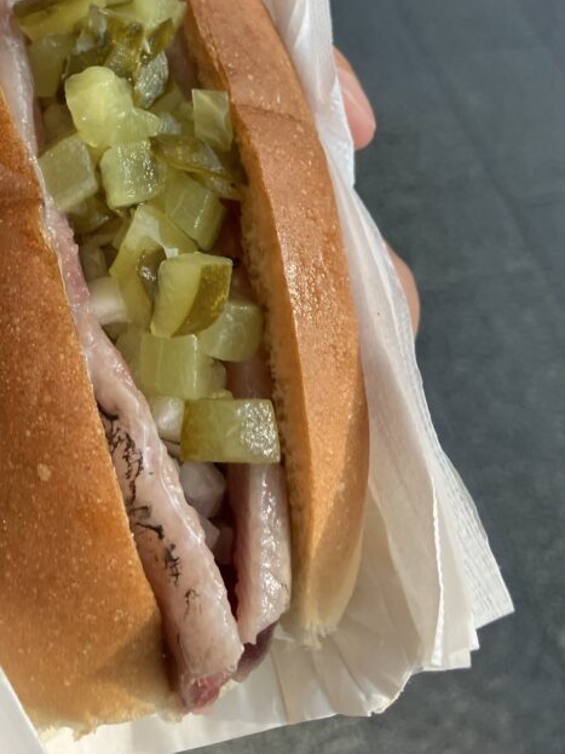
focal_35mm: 46
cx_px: 155
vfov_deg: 40.1
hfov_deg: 31.1
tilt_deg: -47.2
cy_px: 189
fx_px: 1001
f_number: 1.8
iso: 25
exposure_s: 1/216
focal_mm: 3.99
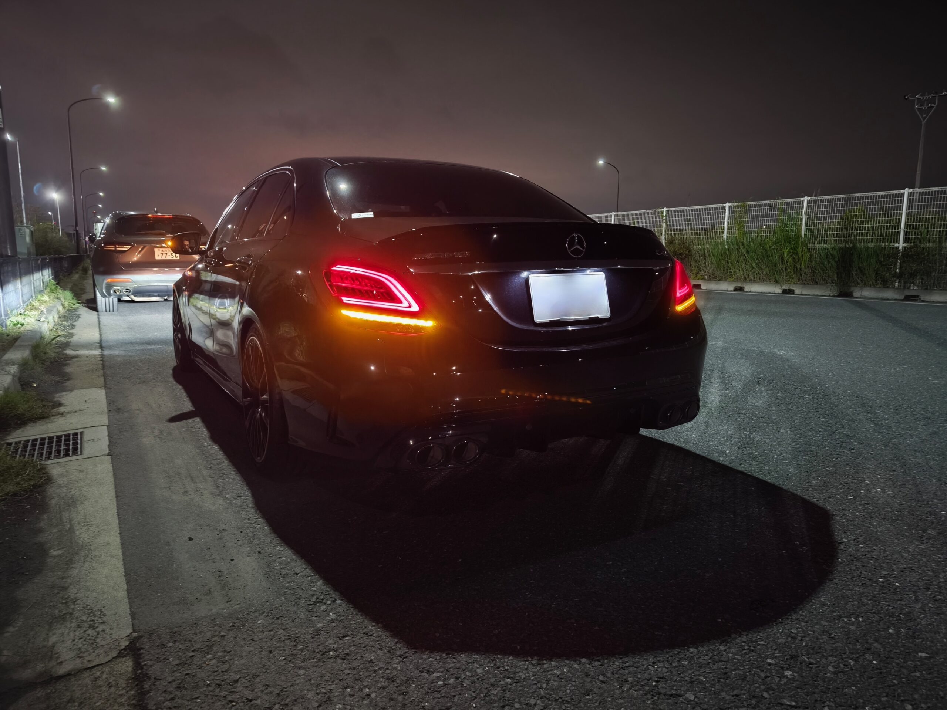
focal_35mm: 23
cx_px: 474
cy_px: 355
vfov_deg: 58.9
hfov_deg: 73.9
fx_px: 629
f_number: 1.6
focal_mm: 6.57
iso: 3200
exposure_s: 1/27.5
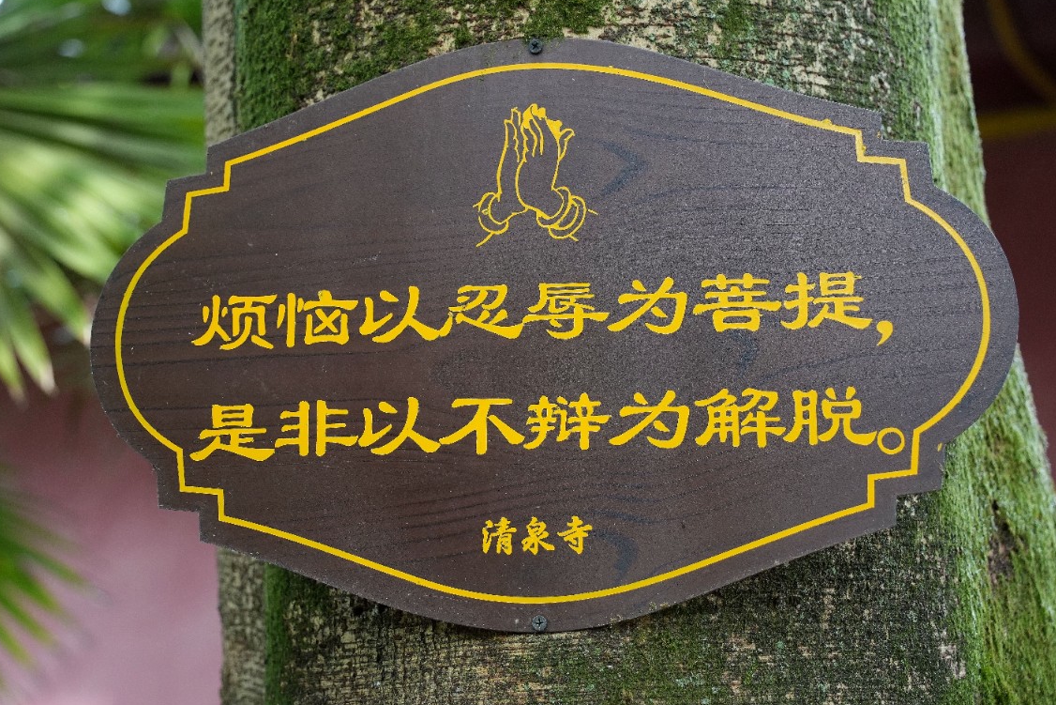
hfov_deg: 23.4
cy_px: 306
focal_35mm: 87
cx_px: 469
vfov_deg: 15.7
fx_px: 2552
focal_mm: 70
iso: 1000
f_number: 4.5
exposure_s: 1/160
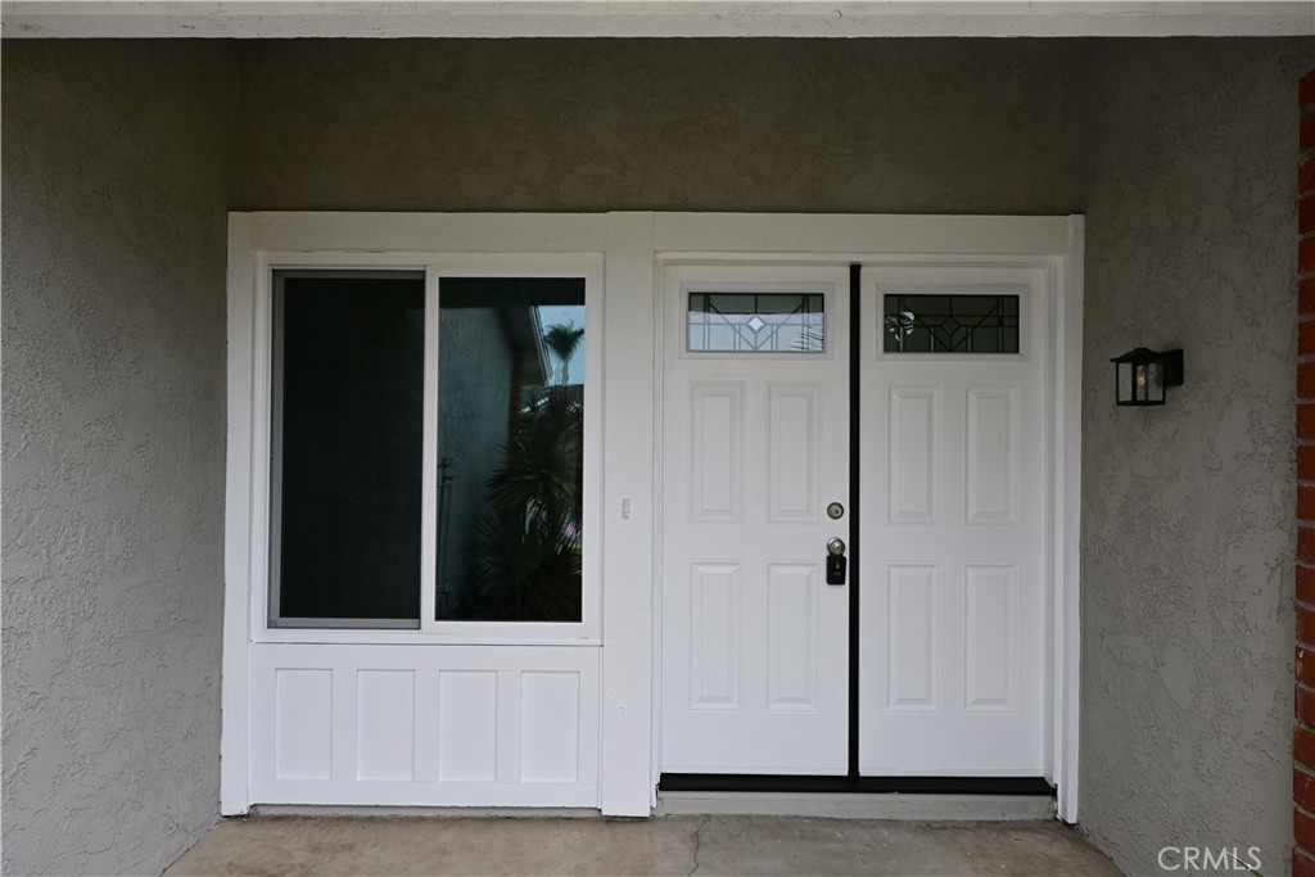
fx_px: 849
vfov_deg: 54.6
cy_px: 438
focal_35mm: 23
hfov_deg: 75.5
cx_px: 658
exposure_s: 1/125
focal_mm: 15.5
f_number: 11
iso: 280
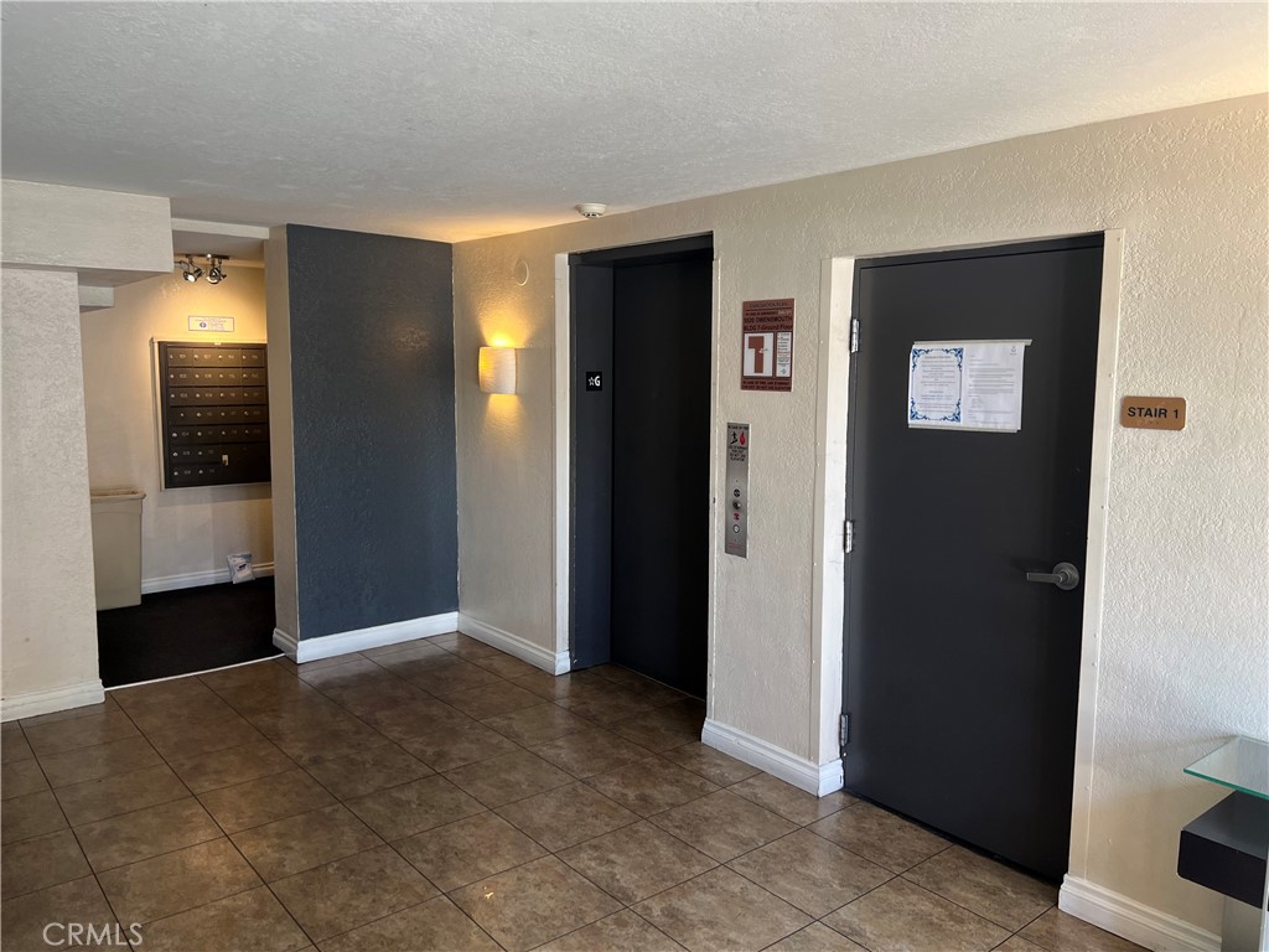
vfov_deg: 53.1
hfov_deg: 67.3
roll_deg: +0.2
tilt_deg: -6.8
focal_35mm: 26
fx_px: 953
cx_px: 634
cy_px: 476
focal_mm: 5.7
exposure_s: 1/60
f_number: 1.5
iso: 80
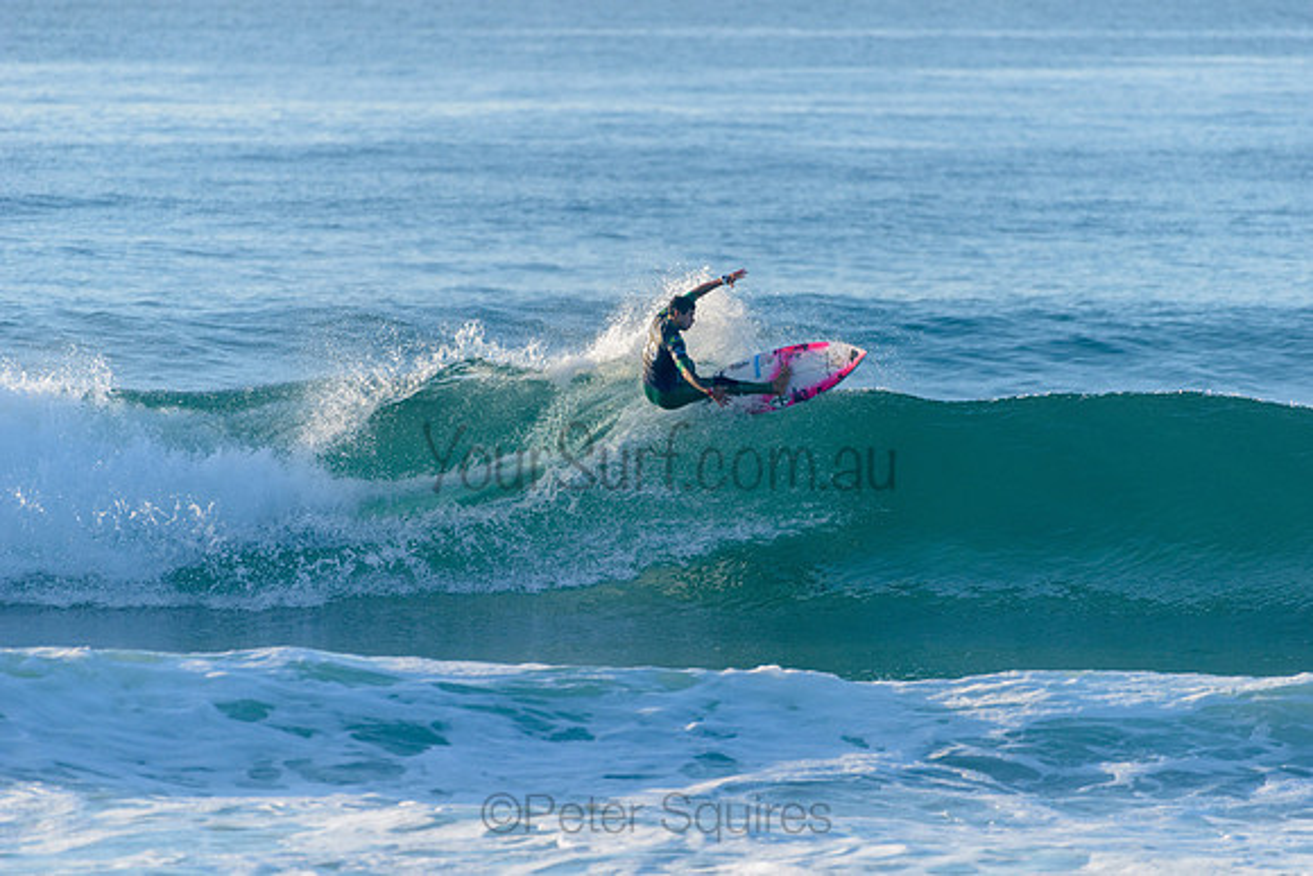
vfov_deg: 2.8
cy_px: 438
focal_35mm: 500
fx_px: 18243
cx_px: 656
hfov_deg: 4.1
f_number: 5.6
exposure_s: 1/2000
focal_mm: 500
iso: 400
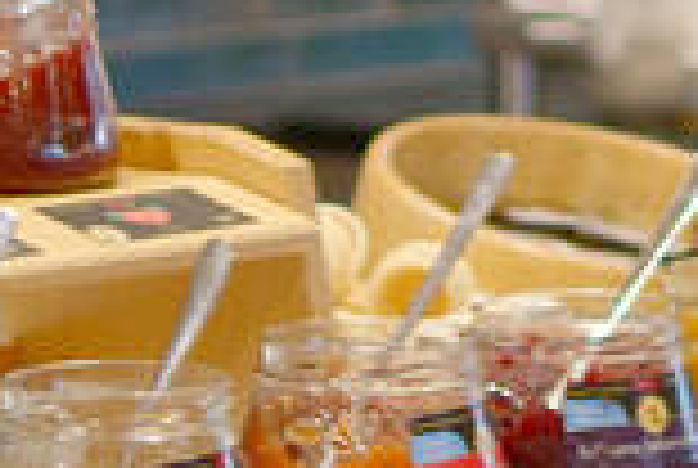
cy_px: -128
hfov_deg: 6.4
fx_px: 6158
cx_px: 838
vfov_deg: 4.3
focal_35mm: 317
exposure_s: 1/320
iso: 400
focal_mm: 33
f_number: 1.4
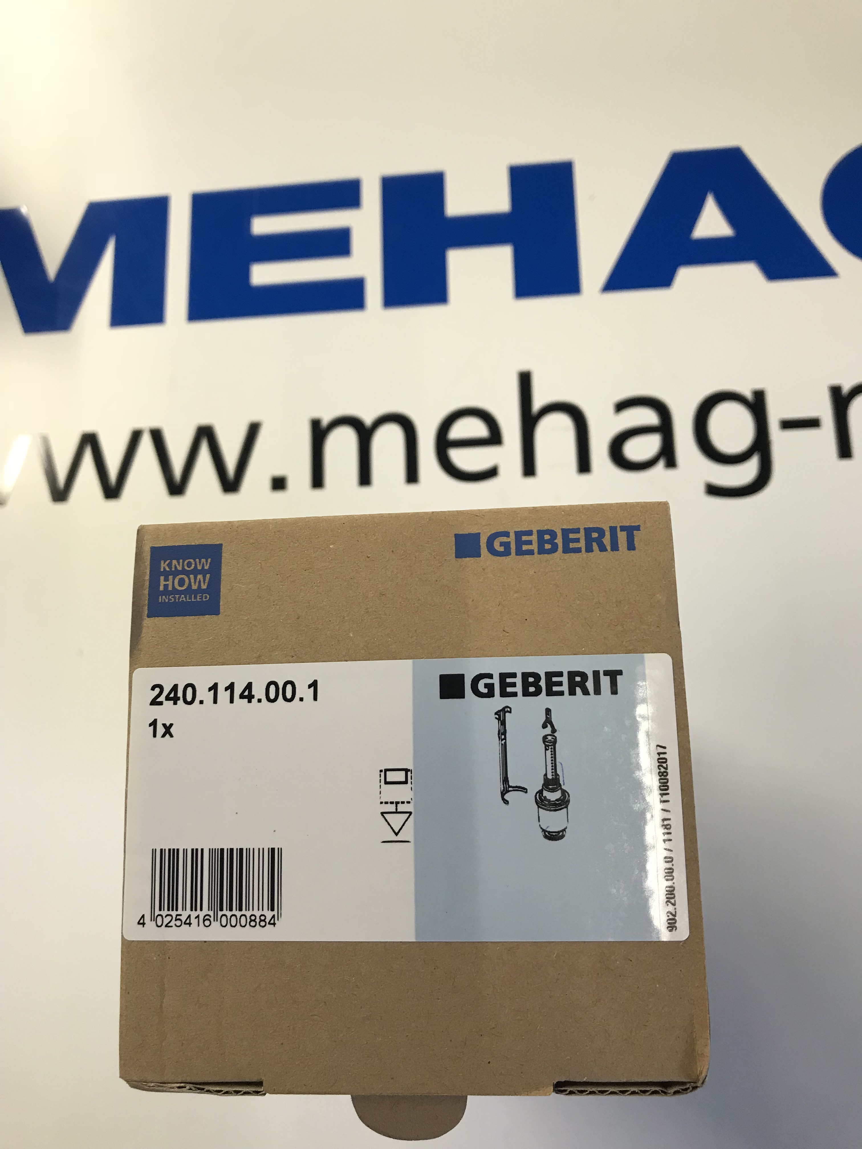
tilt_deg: -75.8
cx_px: 431
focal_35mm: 28
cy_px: 574
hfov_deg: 49.7
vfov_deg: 63.4
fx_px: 930
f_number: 1.8
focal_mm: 3.99
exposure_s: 1/33
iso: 40
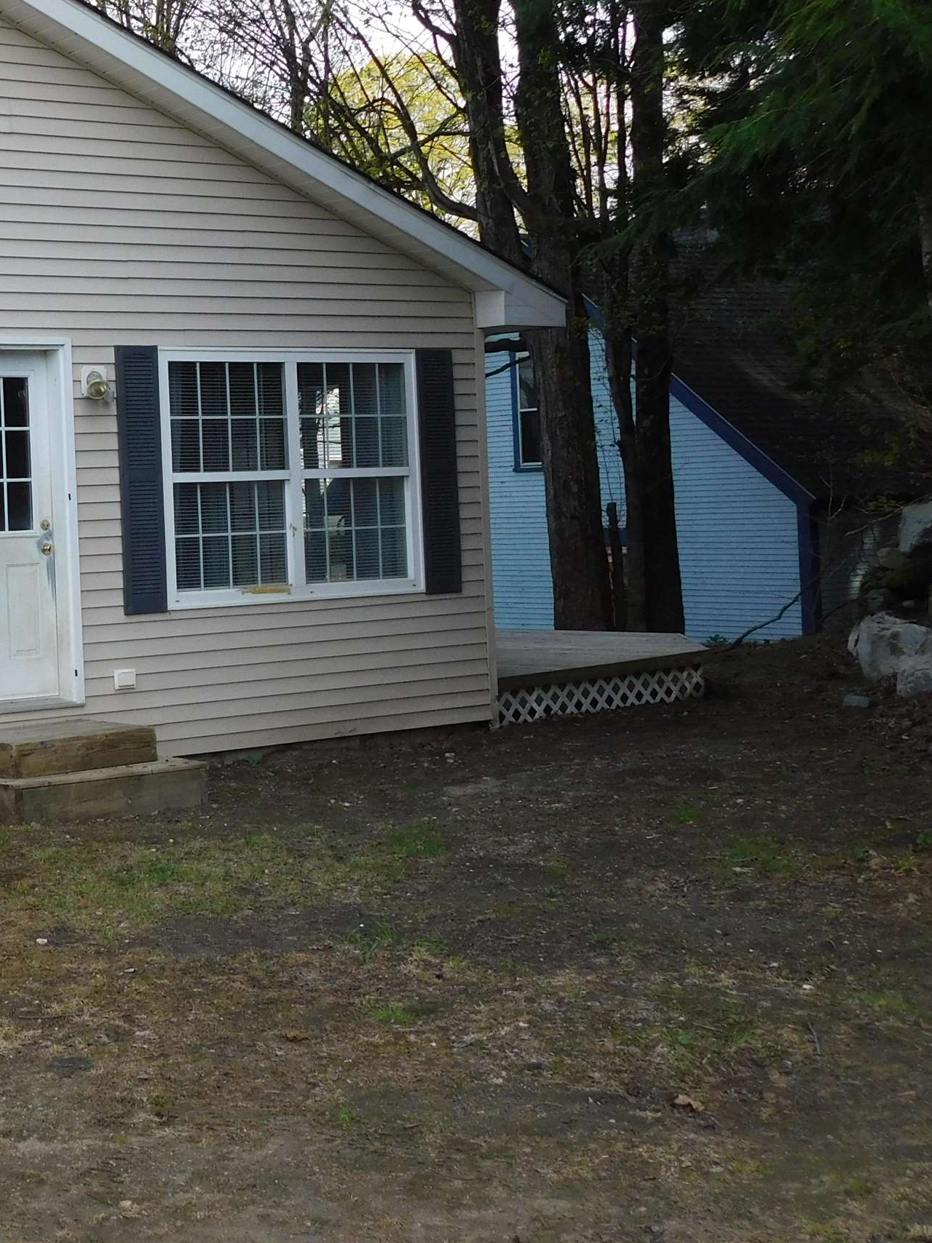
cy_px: 492
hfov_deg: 25.0
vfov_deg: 35.4
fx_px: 1939
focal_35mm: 54
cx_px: -118
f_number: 3.2
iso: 125
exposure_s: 1/500
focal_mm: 5.3
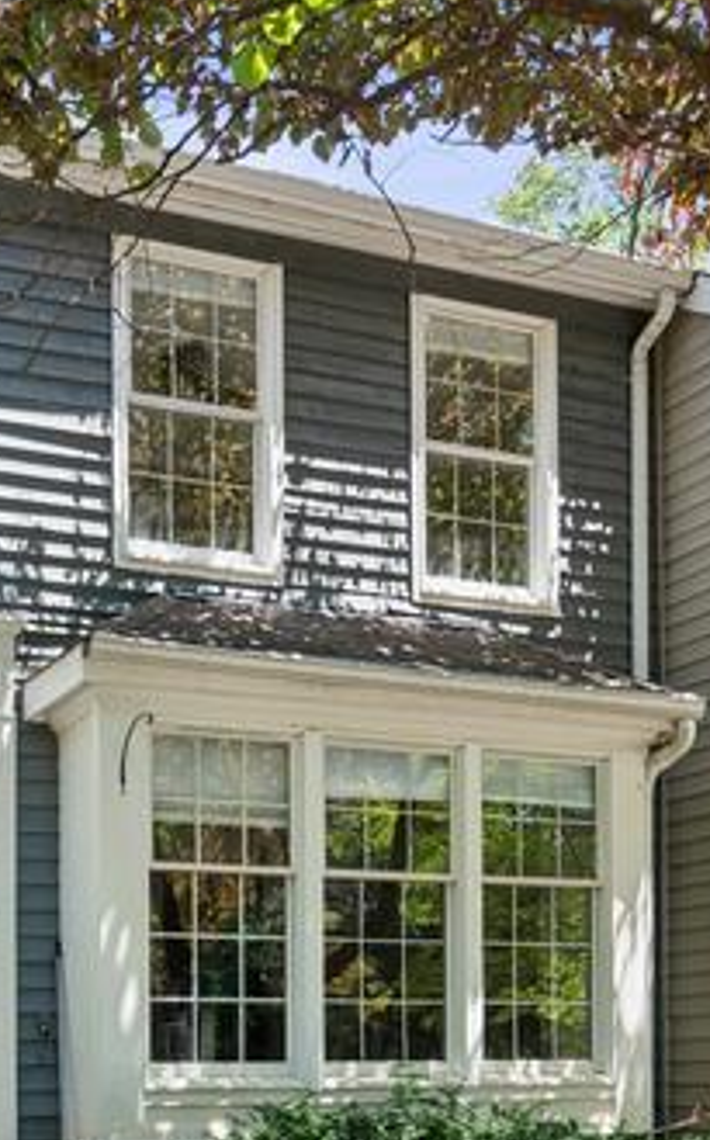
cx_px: 111
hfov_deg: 24.7
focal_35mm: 51
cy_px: 1053
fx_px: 1588
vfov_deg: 36.7
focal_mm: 21.5
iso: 100
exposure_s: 1/40
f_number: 8
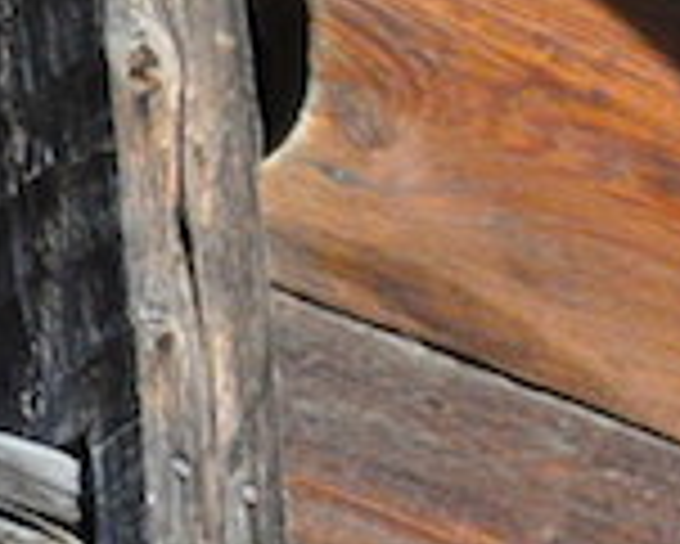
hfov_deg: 2.4
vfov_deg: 1.9
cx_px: -703
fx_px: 16336
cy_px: -863
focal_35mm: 811
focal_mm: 85
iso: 3200
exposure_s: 1/2500
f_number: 13
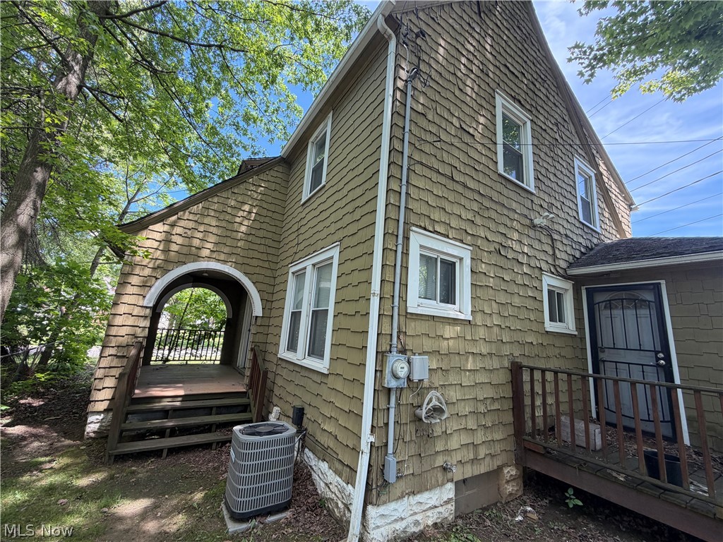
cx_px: 362
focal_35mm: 14
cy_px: 271
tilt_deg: +11.3
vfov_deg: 85.7
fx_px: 292
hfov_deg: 102.1
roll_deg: -4.5
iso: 80
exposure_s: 1/121
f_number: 2.2
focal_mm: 2.22
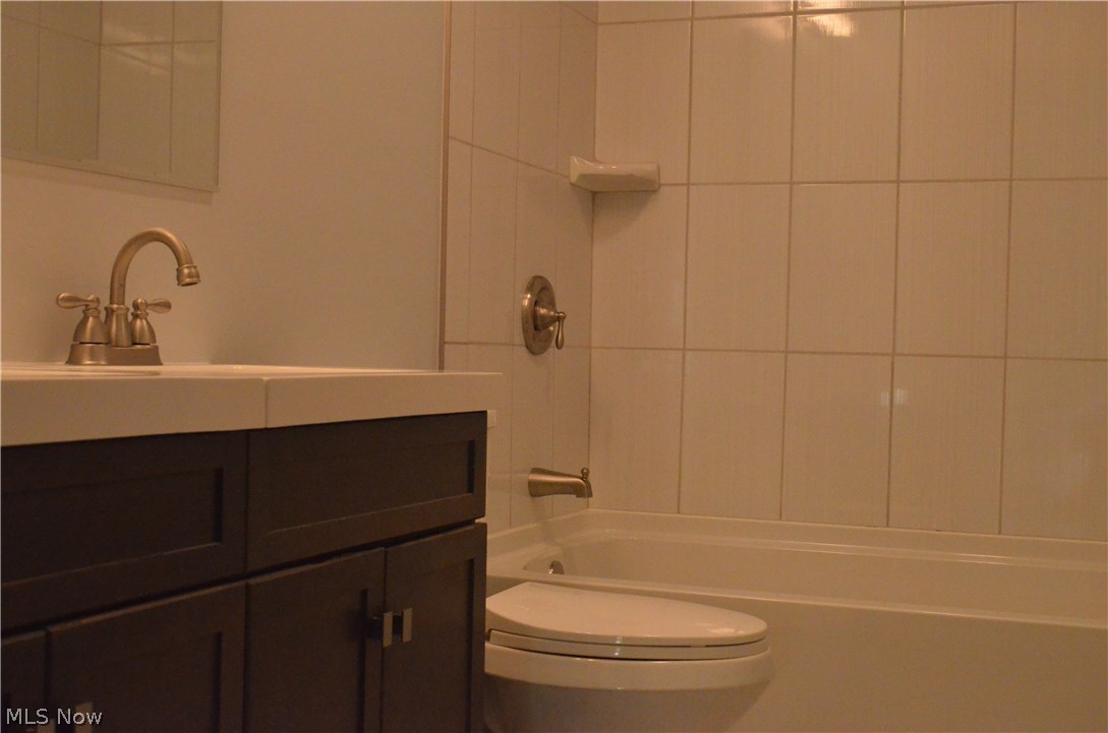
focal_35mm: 51
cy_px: 366
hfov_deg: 39.0
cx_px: 554
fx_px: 1566
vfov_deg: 26.4
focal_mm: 34
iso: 6400
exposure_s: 1/200
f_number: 7.1
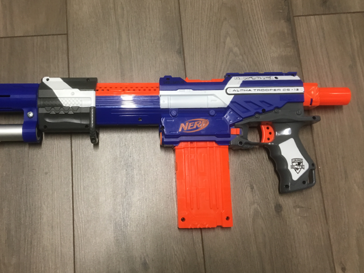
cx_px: 149
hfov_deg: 51.1
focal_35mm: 36
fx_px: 379
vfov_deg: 39.6
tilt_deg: -78.7
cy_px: 143
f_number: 2.2
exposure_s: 1/33
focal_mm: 4.15
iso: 160
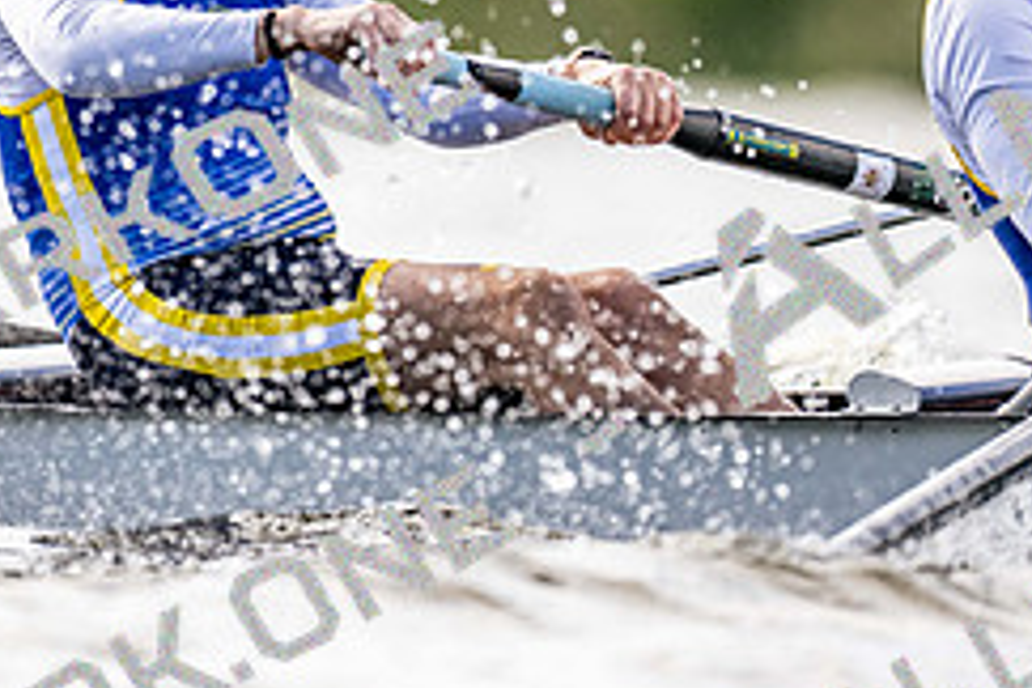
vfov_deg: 1.0
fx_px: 41105
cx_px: 352
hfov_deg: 1.4
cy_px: 8
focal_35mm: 1434
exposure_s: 1/2500
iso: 500
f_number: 4
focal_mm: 600
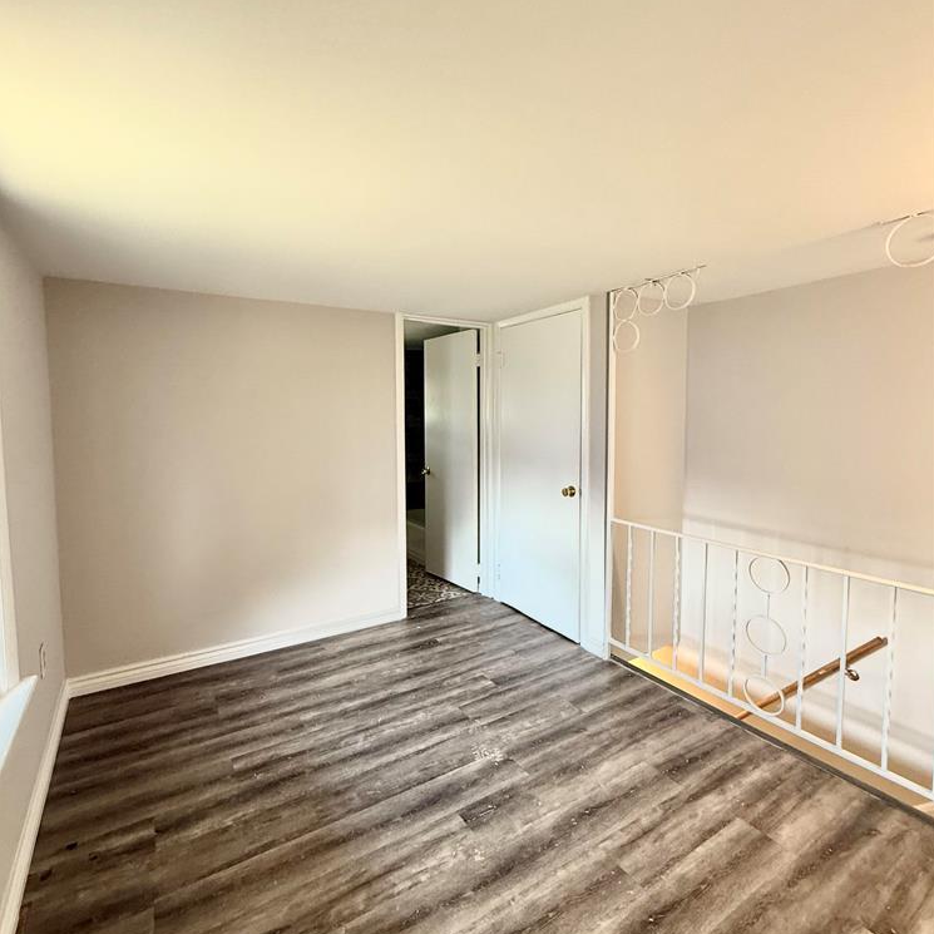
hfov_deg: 84.0
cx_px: 460
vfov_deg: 83.9
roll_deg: -0.1
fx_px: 519
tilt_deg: -3.0
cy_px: 449
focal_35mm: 17
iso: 320
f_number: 2.2
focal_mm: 2.22
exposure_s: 1/60
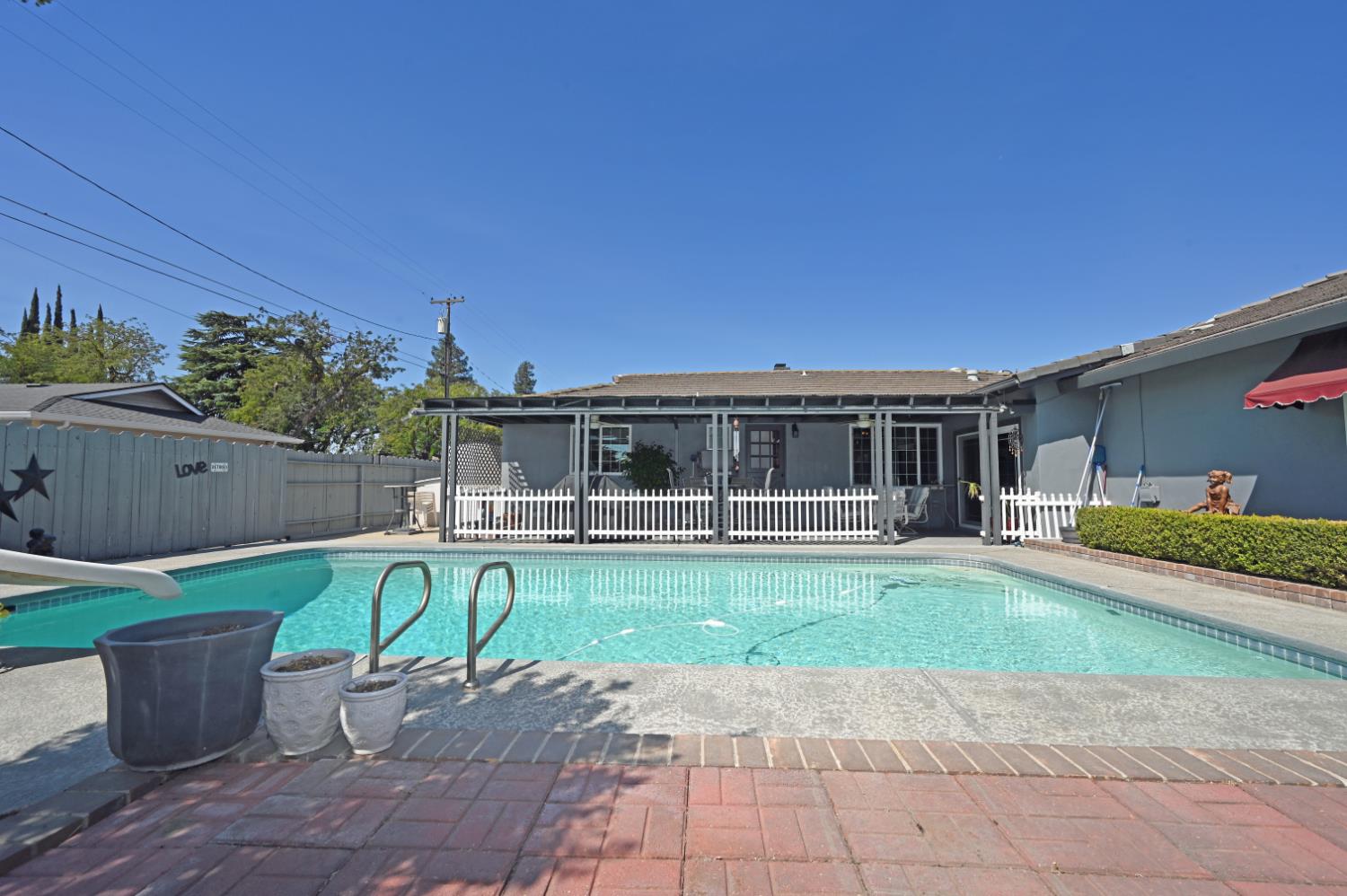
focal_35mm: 14
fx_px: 523
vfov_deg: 81.1
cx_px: 674
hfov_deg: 104.3
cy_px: 448
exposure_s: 1/200
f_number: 11
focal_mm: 14
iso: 100
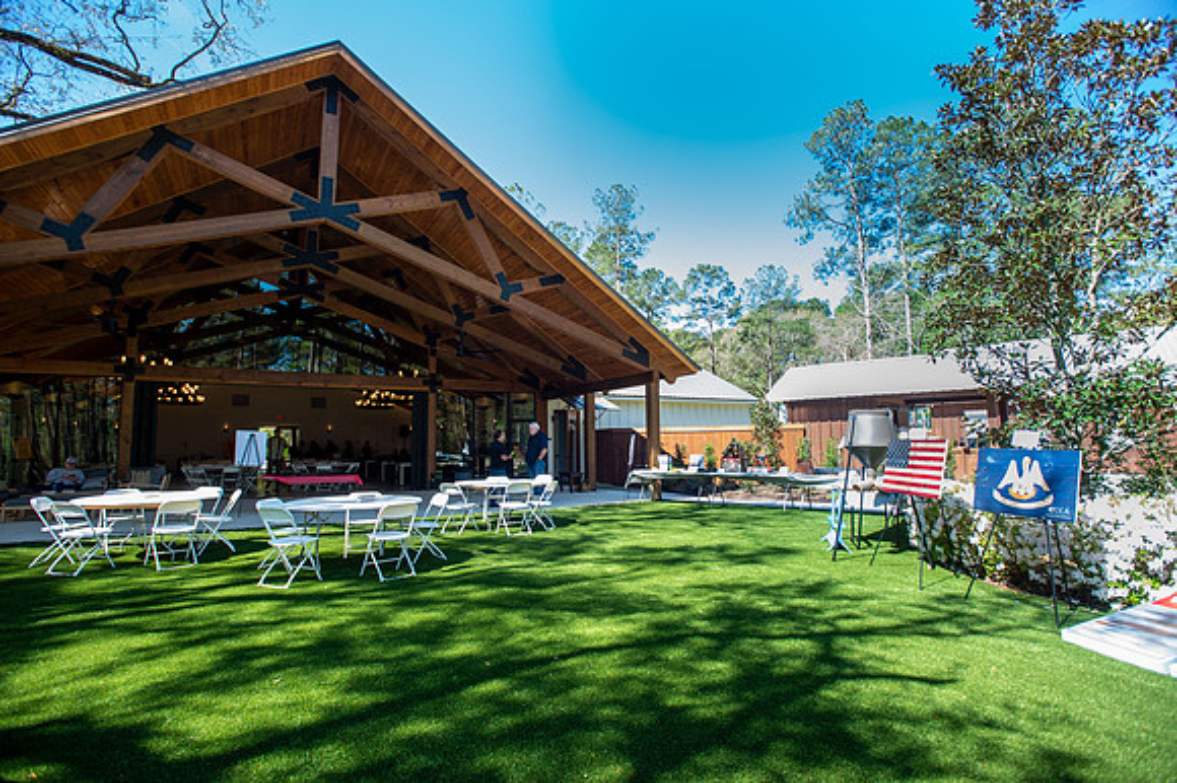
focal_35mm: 17
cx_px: 588
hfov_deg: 93.3
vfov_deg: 70.4
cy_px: 392
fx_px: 555
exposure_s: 1/60
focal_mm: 17
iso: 50
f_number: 4
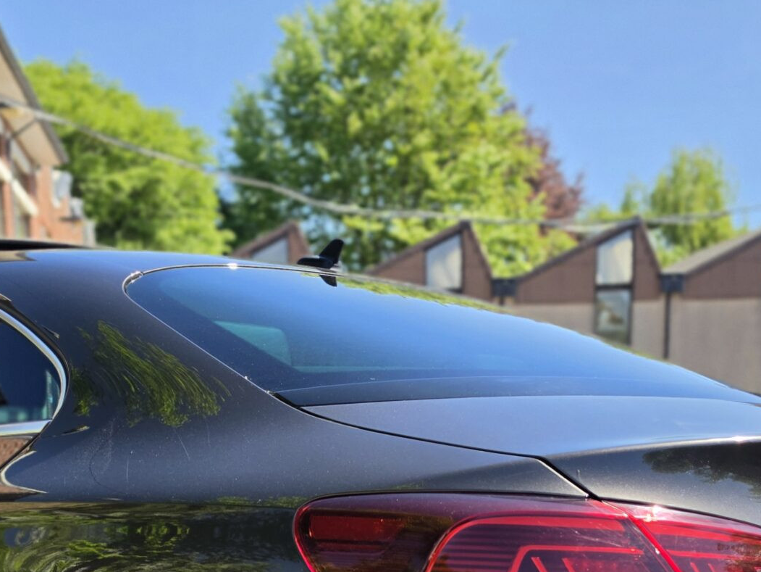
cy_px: 679
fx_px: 1232
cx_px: 327
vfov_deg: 23.9
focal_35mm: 56
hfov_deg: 34.3
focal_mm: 6.5
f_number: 1.4
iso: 64
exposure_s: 1/3474
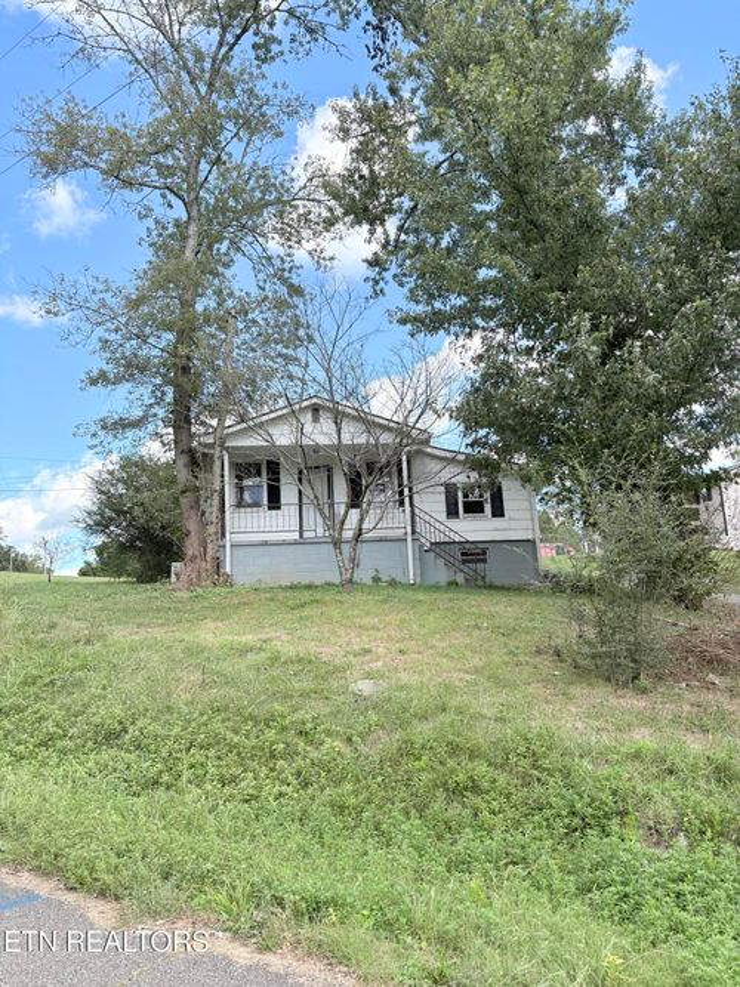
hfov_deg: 53.0
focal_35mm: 26
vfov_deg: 67.3
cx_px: 370
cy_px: 494
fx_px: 741
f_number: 1.6
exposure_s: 1/1239
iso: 64
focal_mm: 5.96
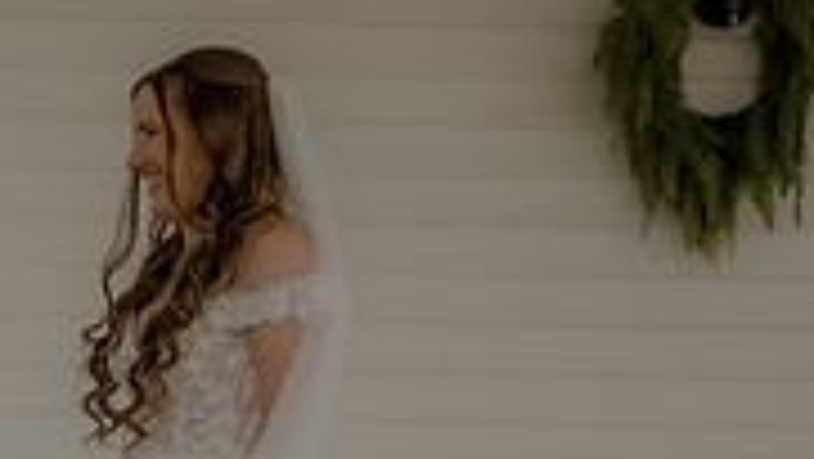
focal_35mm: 184
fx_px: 3973
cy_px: 742
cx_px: -161
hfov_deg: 11.5
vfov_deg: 6.5
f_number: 1.8
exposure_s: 1/2500
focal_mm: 35
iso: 400
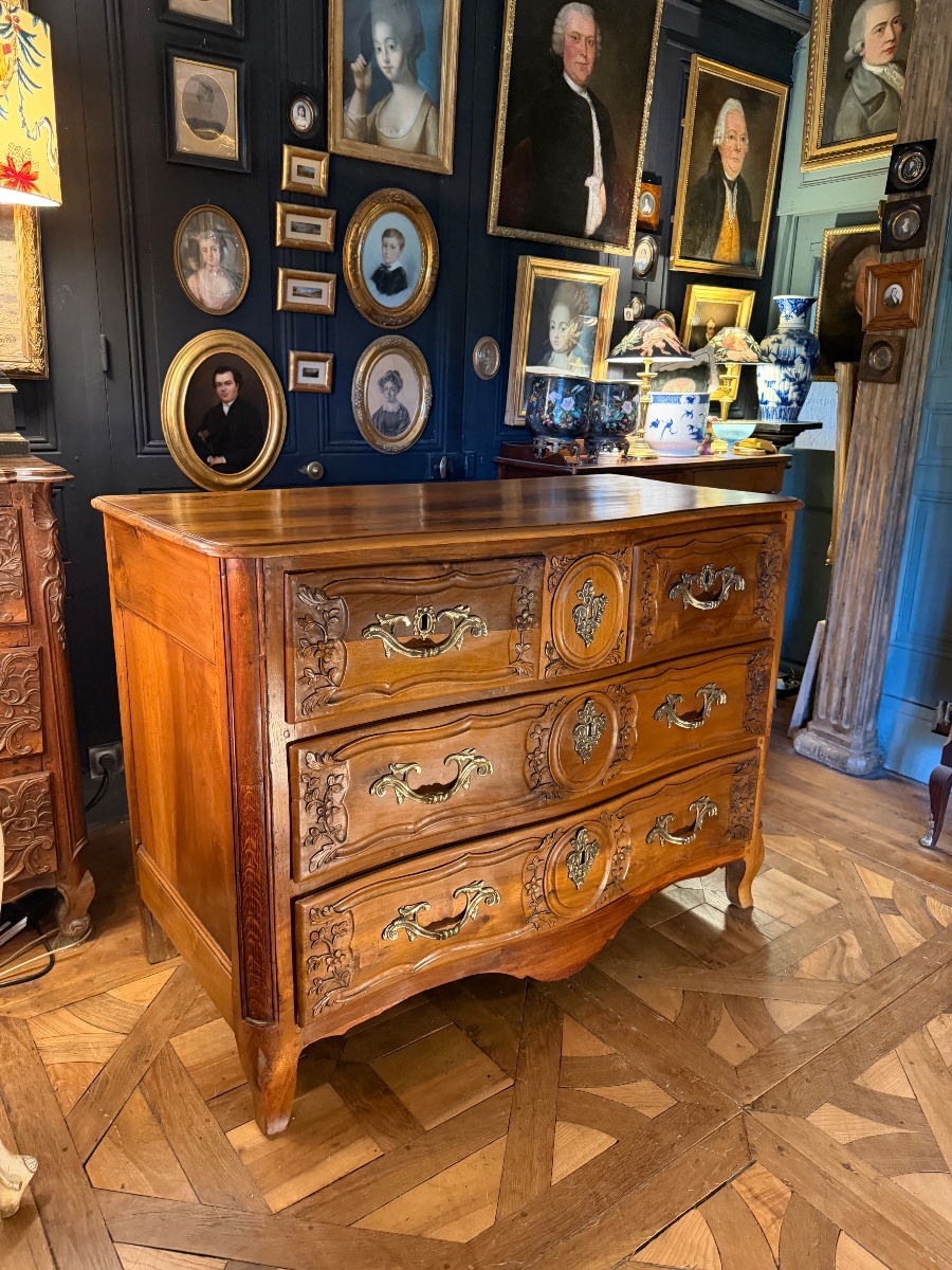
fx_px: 880
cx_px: 476
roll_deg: -3.4
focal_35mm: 24
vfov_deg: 71.6
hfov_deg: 56.8
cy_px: 635
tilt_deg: -14.8
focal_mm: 6.76
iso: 800
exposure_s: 1/33
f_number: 1.78
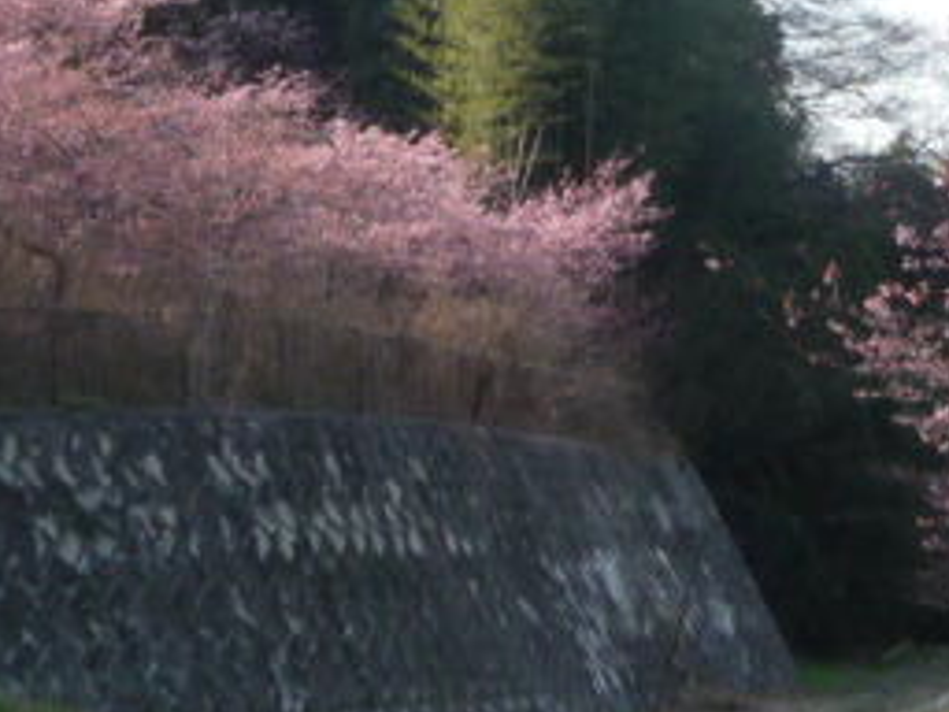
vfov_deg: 9.9
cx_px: 437
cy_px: 219
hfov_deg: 13.2
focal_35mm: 150
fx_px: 4112
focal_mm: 6
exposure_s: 1/320
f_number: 3.7
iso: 100
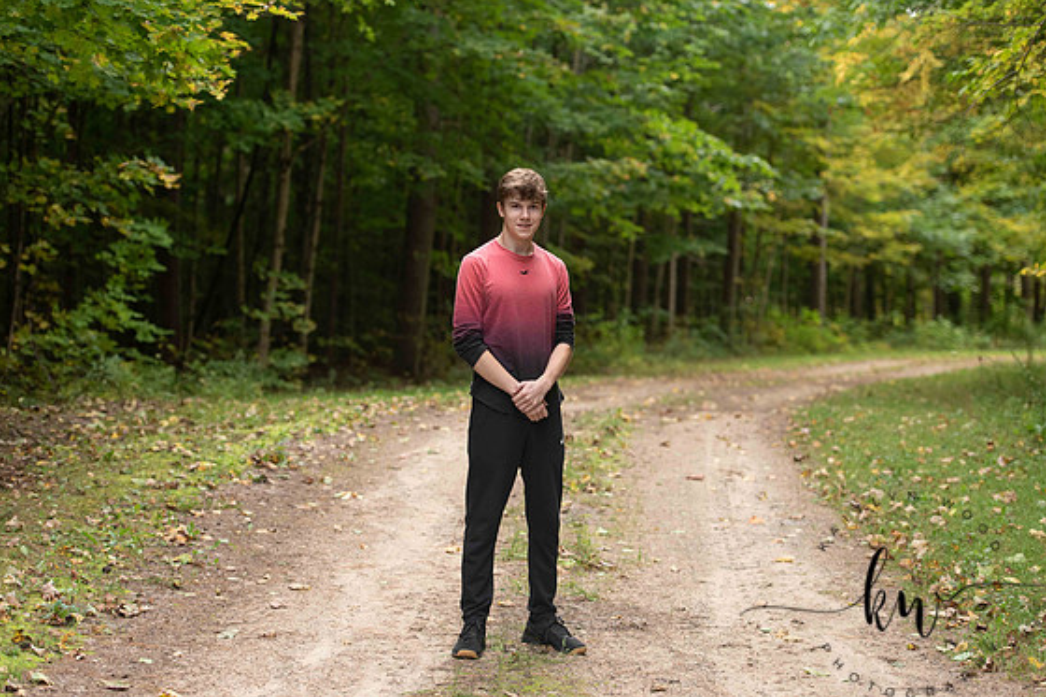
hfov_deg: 23.9
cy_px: 354
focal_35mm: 85
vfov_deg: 16.1
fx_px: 2469
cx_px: 536
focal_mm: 82
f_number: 2.8
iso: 500
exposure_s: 1/320
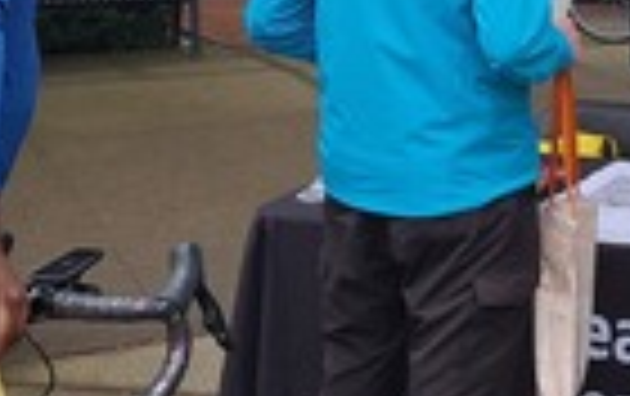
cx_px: 684
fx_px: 1617
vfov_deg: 13.4
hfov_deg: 21.0
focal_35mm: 94
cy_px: -142
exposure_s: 1/120
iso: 40
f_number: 1.8
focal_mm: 5.54
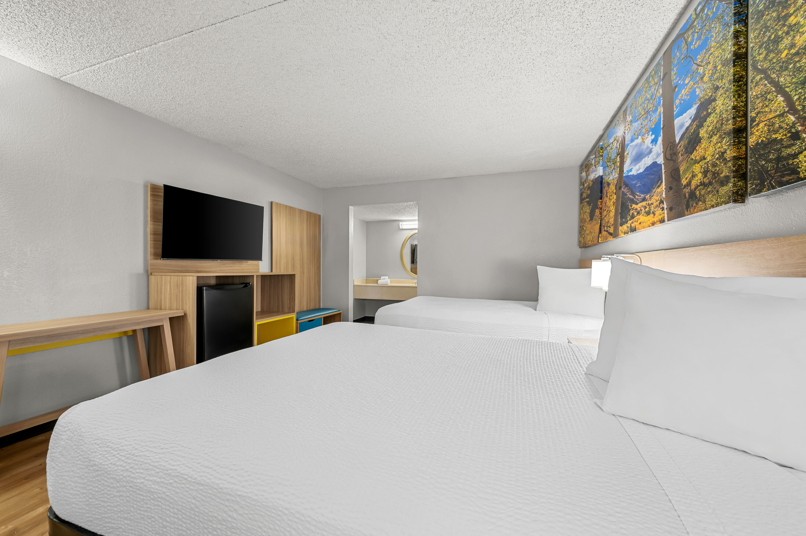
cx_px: 403
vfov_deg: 81.1
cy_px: 268
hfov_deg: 104.3
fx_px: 313
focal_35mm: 14
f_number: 8
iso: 250
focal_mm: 14
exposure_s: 1.3
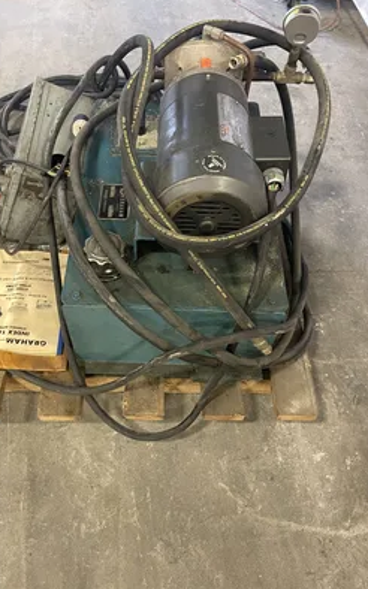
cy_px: 294
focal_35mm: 28
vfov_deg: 66.5
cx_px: 154
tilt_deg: -56.0
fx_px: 450
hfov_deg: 44.4
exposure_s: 1/30
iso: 500
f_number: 1.6
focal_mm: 4.2
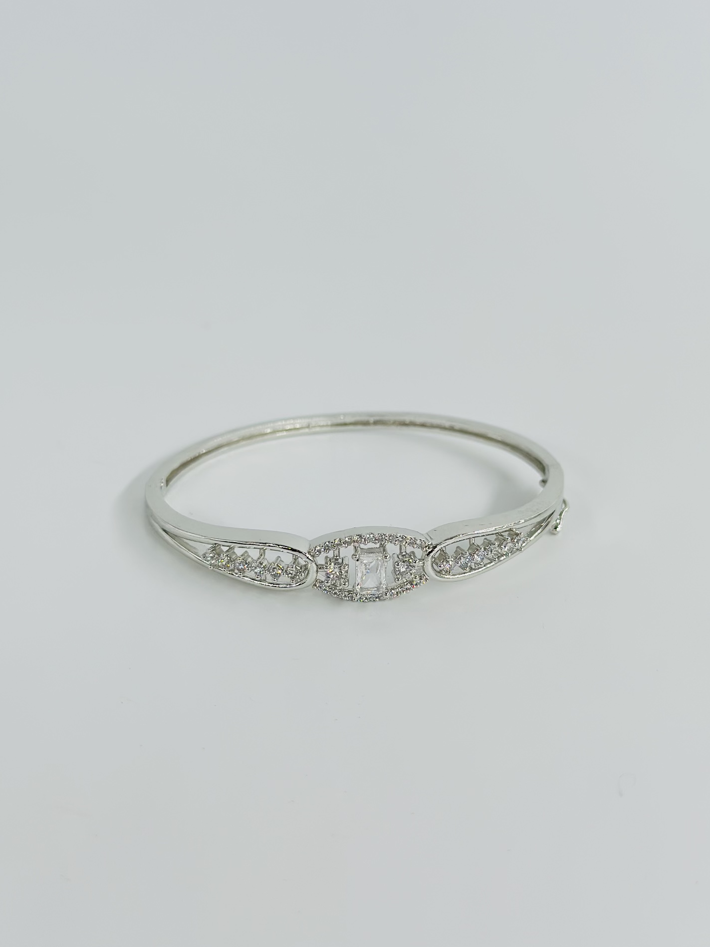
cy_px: 444
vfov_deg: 37.5
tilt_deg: -28.2
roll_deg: -3.6
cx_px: 353
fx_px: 1395
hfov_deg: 28.6
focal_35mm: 51
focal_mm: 6.86
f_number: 1.78
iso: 80
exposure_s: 1/1721
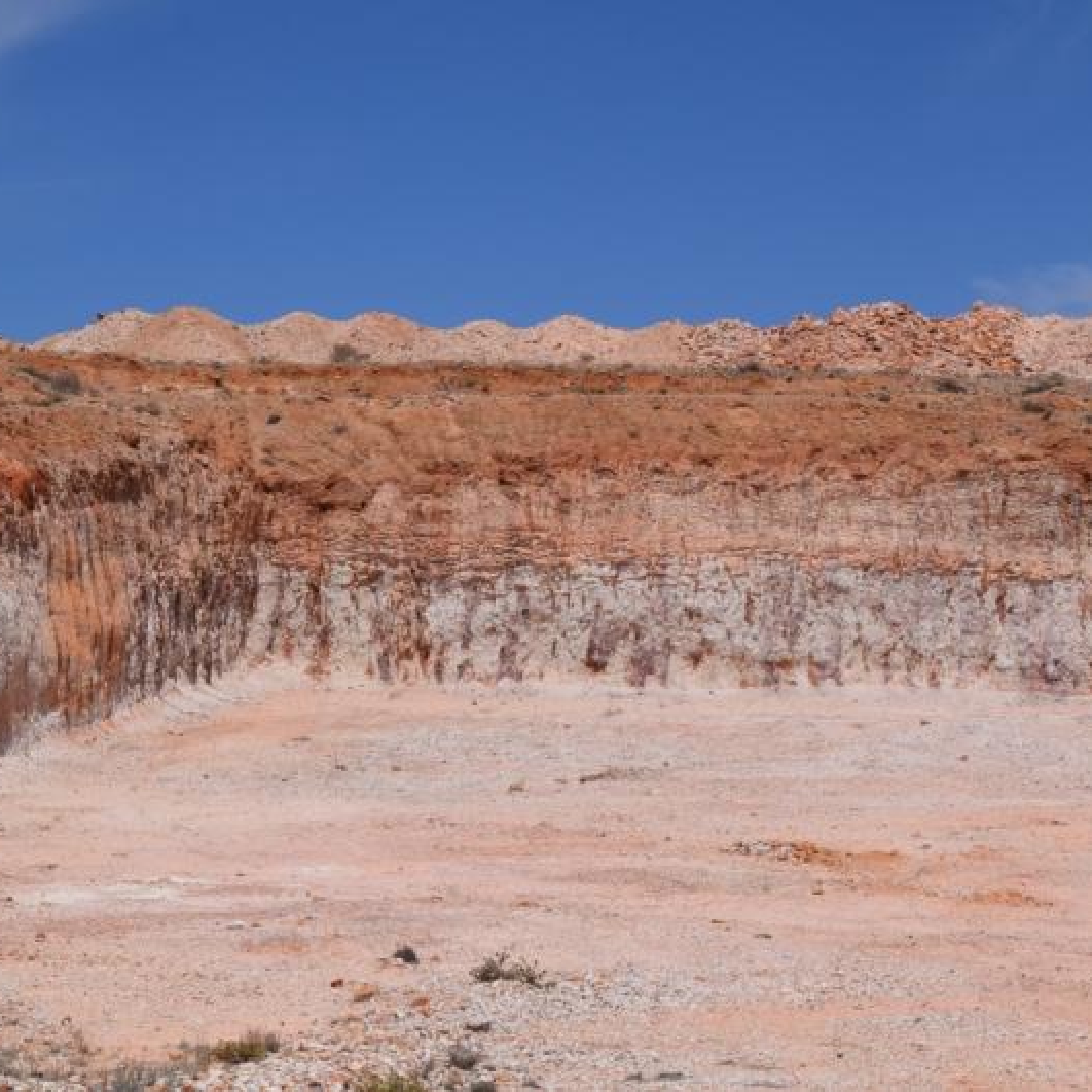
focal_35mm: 106
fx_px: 3770
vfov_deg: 16.5
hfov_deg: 16.4
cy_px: 546
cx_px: 792
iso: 200
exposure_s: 1/640
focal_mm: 55
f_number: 13
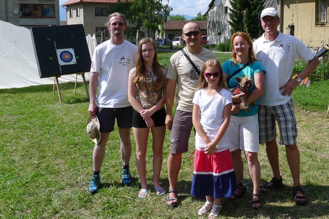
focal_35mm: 42
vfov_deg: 31.6
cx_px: 234
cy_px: 67
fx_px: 384
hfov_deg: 45.3
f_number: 4
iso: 80
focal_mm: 5.1
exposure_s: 1/640
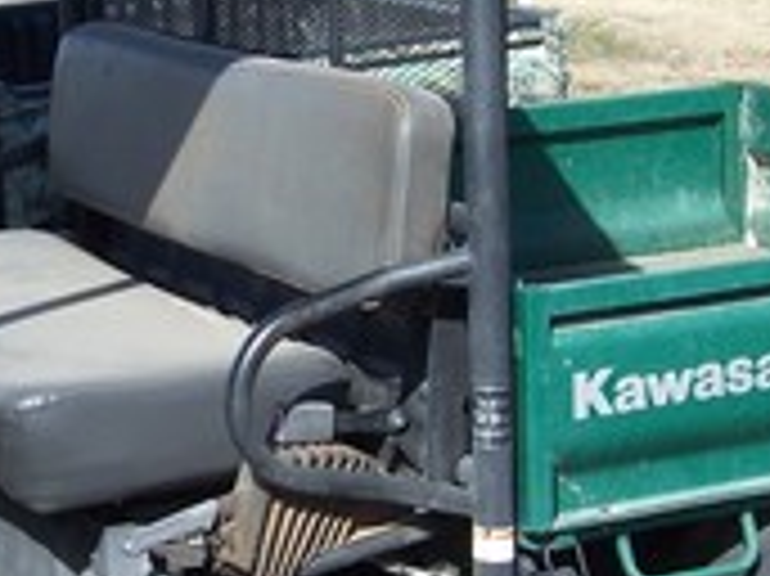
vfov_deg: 12.2
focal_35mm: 121
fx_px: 2690
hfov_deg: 16.2
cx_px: 194
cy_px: 243
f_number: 2.8
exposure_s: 1/1000
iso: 80
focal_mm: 6.3
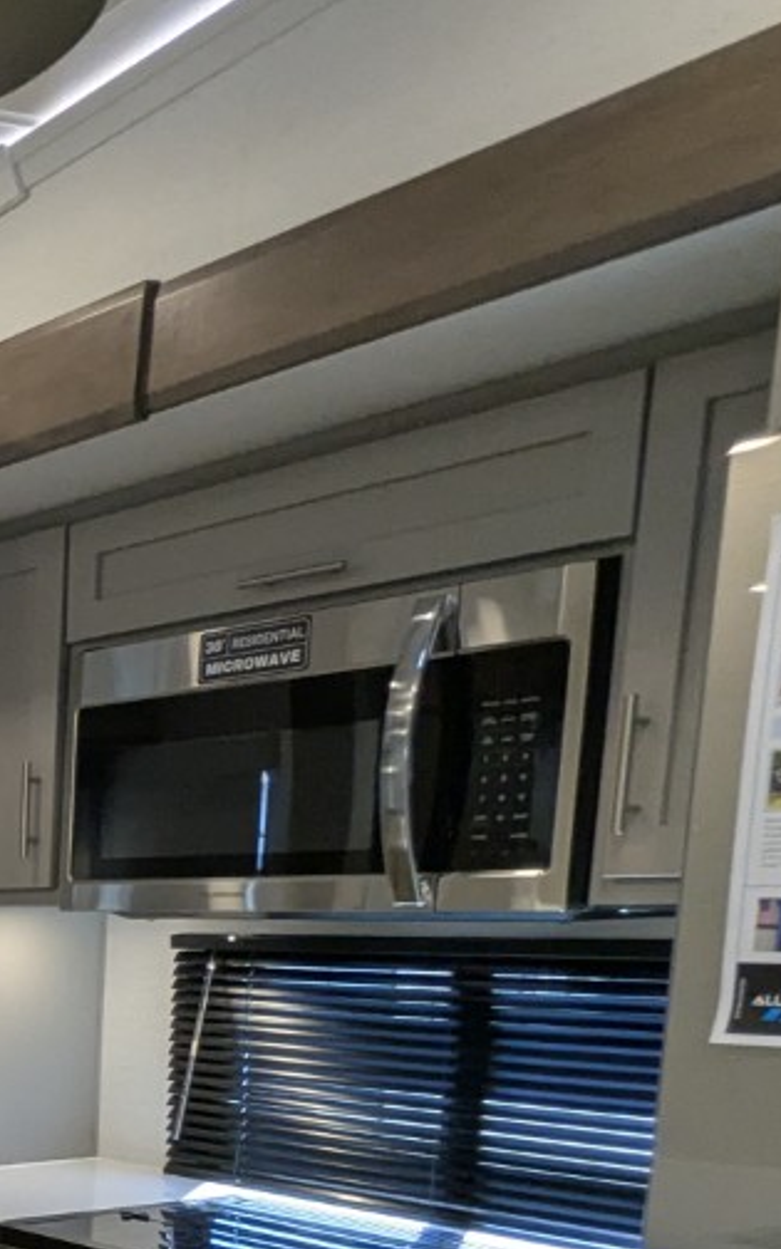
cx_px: -735
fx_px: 1601
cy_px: 1177
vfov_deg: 38.9
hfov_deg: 18.8
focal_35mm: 47
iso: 196
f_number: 2.2
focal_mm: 2.35
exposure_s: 1/139
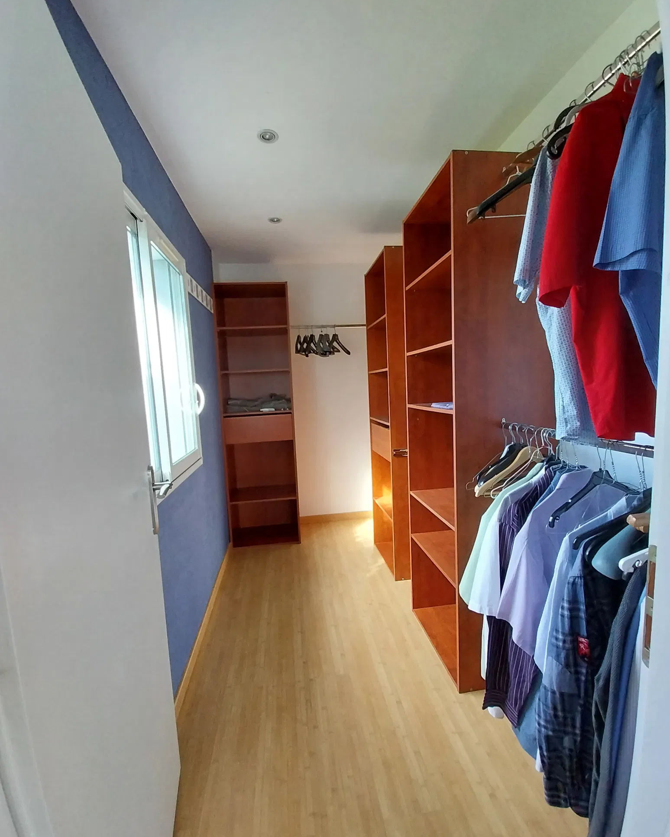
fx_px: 347
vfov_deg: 100.7
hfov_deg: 88.0
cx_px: 333
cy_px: 418
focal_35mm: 14
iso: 80
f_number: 2.2
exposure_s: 1/50
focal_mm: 1.13
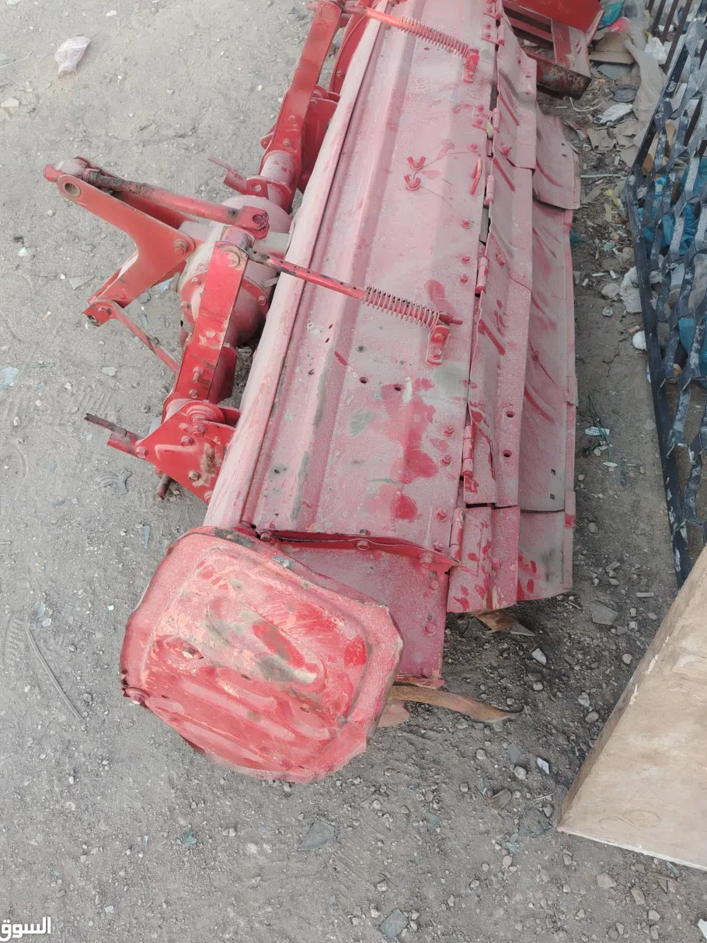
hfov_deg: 51.3
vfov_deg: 65.3
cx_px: 317
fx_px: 735
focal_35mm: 27
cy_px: 461
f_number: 1.75
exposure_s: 1/100
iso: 157
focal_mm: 5.25
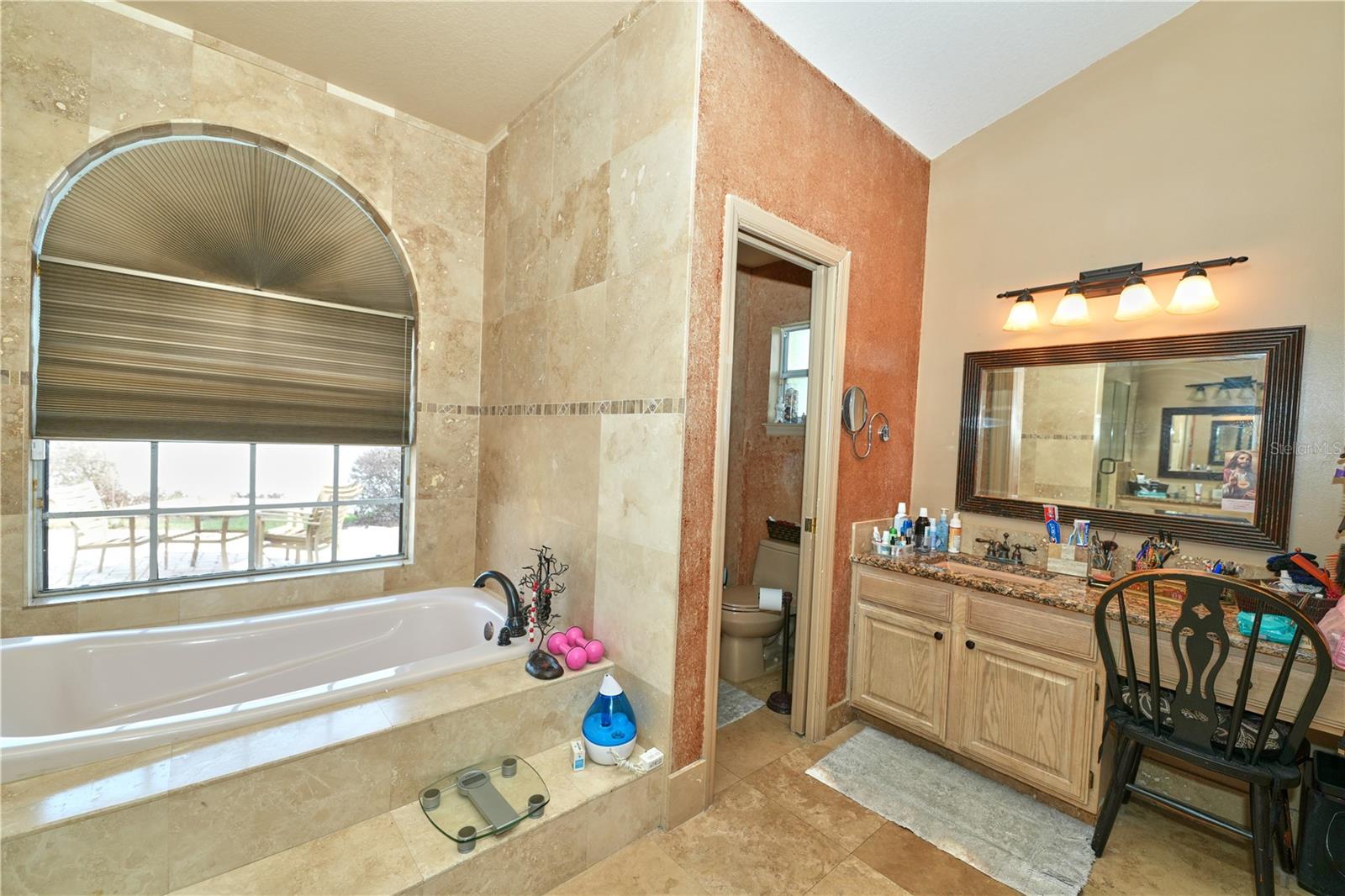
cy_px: 448
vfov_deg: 81.2
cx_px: 672
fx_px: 523
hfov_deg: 104.3
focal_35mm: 14
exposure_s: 1/200
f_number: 4
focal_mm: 14
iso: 400
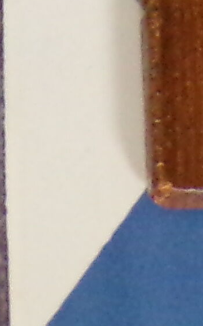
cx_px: -55
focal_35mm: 641
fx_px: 5680
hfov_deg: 2.0
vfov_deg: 3.3
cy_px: -342
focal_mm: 13.3
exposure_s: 1/34
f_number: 3.9
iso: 400
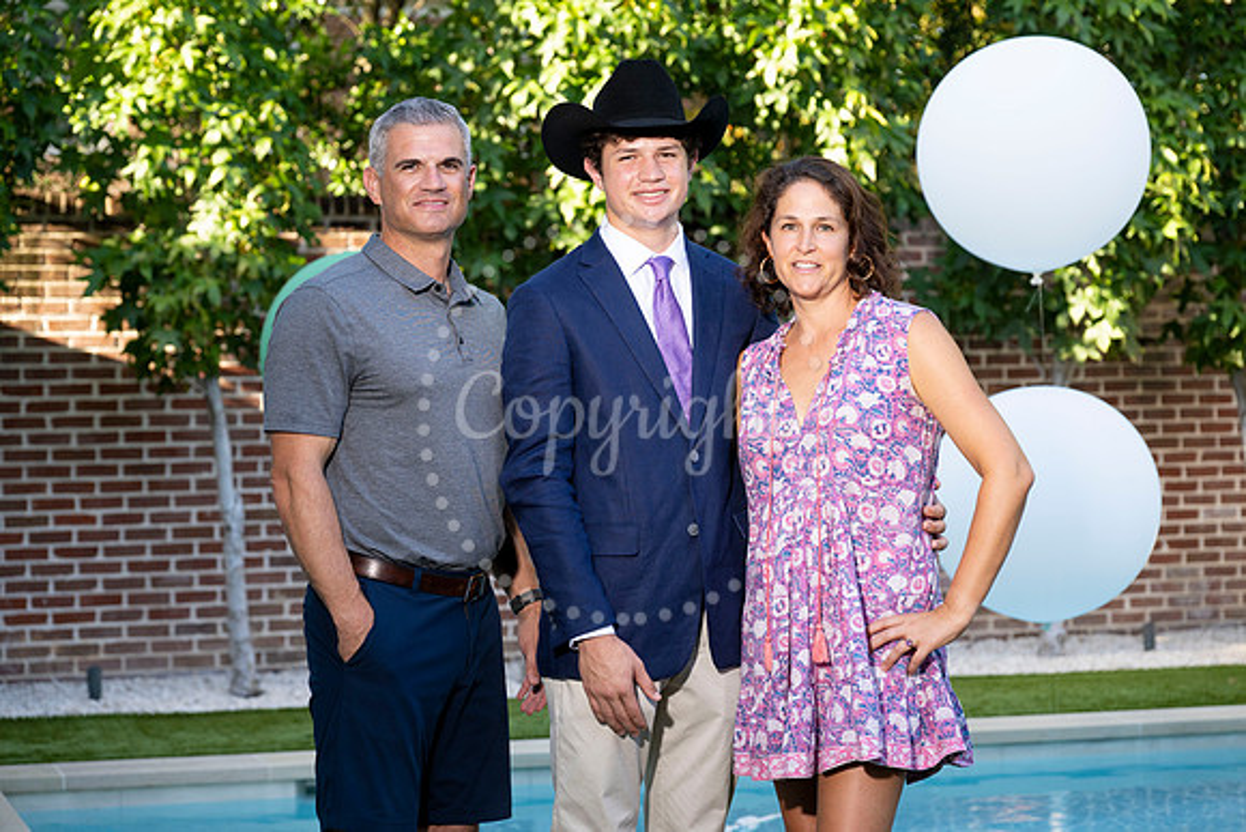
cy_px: 416
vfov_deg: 16.1
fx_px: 2942
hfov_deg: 23.9
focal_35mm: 85
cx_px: 623
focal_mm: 85
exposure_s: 1/200
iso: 400
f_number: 4.5
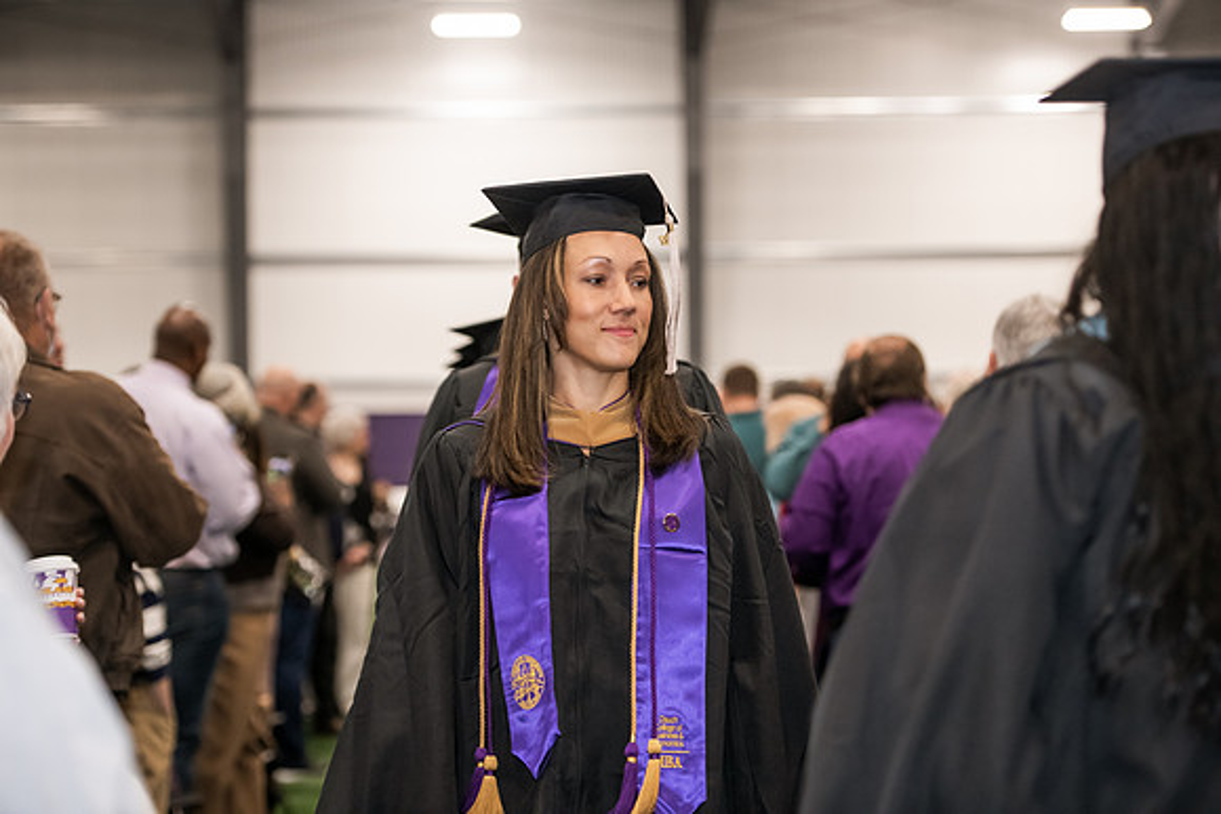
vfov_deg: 14.0
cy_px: 407
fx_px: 3324
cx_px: 610
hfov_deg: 20.8
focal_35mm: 98
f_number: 3.2
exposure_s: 1/200
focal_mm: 98
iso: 2000
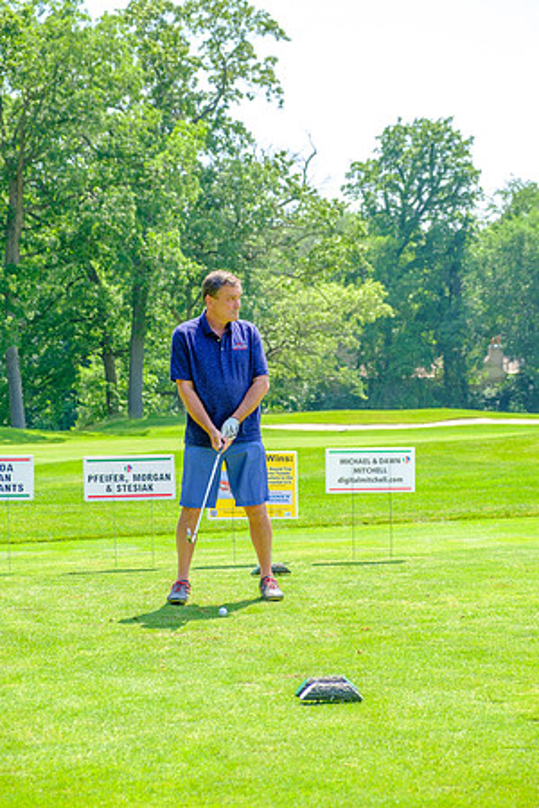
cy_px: 404
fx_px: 1707
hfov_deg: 17.9
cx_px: 270
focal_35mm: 76
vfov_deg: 26.7
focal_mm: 50.5
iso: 200
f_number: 4.5
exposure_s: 1/320
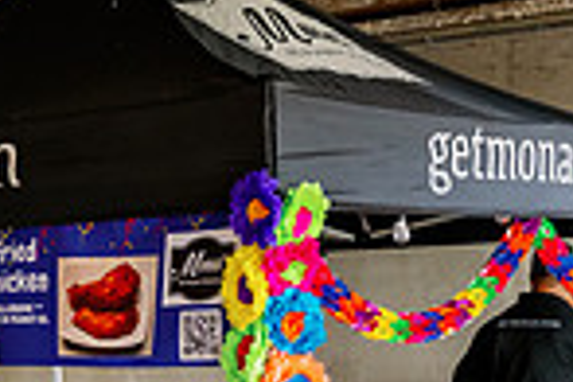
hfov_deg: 15.0
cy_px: 392
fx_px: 2133
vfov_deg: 10.1
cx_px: -19
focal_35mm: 134
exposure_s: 1/100
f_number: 4.5
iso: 1600
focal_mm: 34
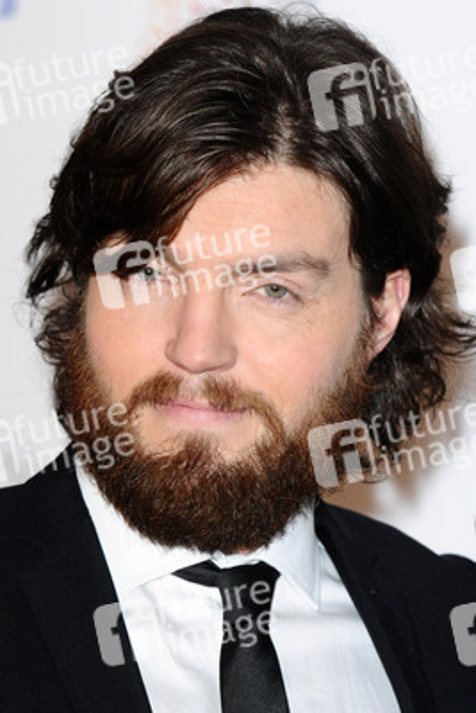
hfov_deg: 6.3
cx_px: 238
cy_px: 356
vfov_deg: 9.5
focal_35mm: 218
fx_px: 4310
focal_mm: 145
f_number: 4.5
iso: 320
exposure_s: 1/200
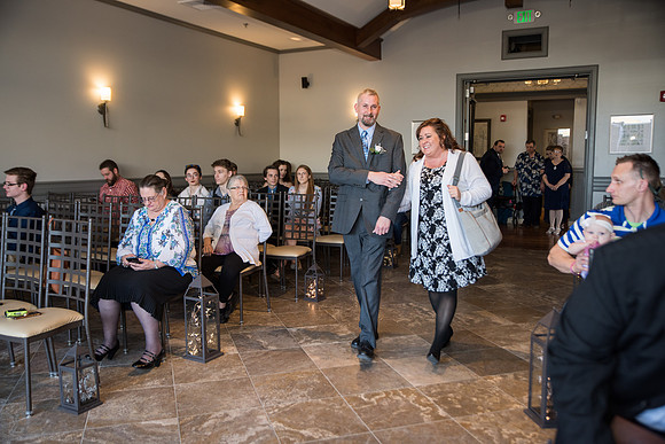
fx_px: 573
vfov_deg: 42.3
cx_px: 332
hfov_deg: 60.3
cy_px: 222
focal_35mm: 31
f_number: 2.8
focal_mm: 31
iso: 500
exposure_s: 1/200
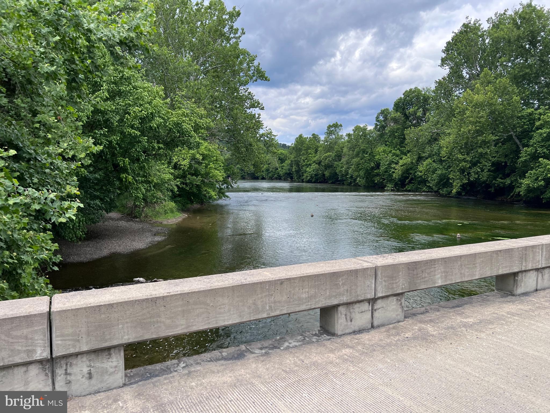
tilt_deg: -8.6
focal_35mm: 26
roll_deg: +0.6
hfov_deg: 67.3
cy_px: 206
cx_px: 275
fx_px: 413
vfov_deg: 53.1
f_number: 1.5
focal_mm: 5.7
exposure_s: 1/1869
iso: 50
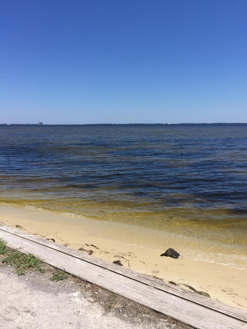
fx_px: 276
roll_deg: +0.1
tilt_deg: -7.6
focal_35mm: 29
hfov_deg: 48.2
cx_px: 124
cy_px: 164
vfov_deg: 61.7
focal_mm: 4.15
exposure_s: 1/4405
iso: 32
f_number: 2.2
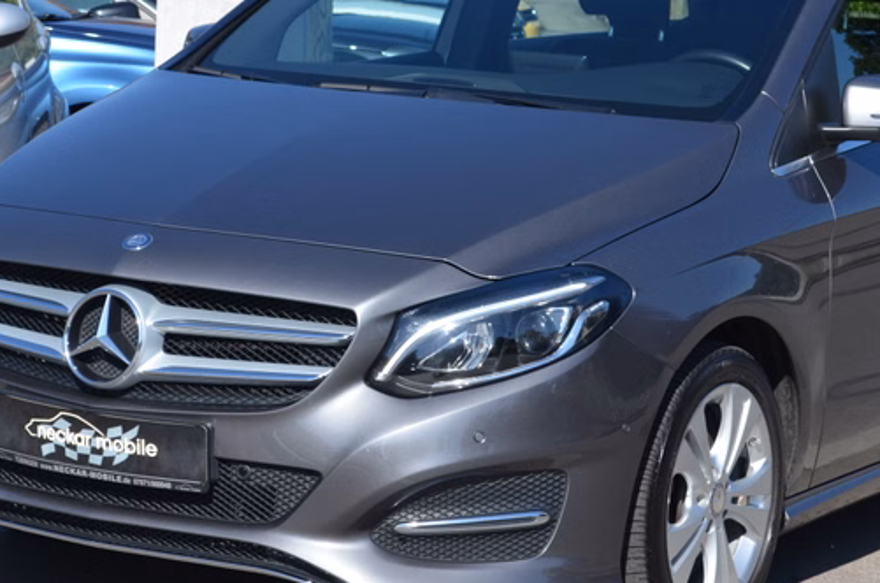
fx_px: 3216
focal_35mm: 132
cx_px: 553
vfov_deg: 10.4
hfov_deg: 15.6
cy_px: 255
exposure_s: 1/250
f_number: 8
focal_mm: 55
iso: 125
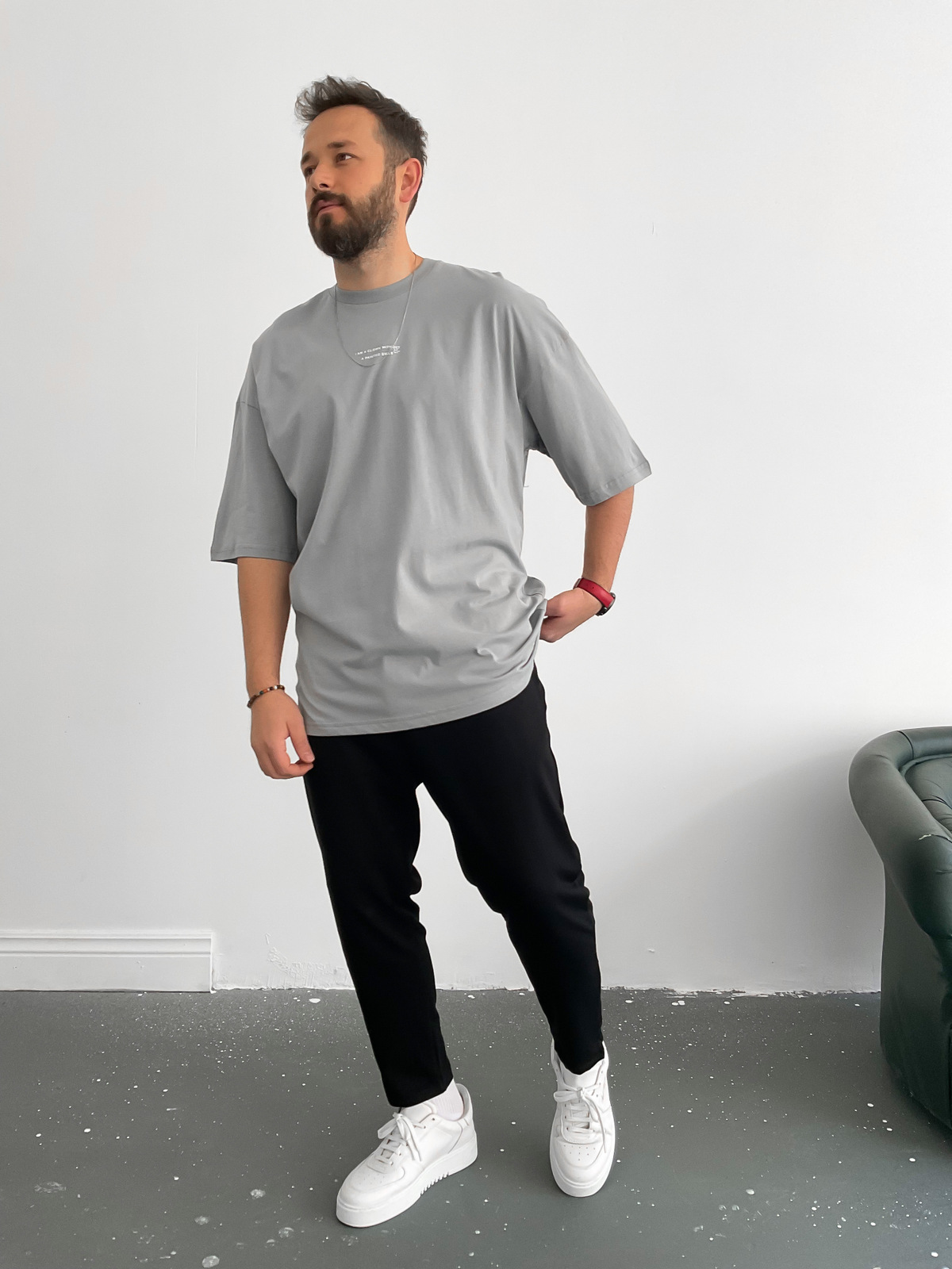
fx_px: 1063
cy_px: 634
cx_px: 476
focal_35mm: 29
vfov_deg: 61.7
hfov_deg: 48.2
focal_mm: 3
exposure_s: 1/120
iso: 50
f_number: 1.8
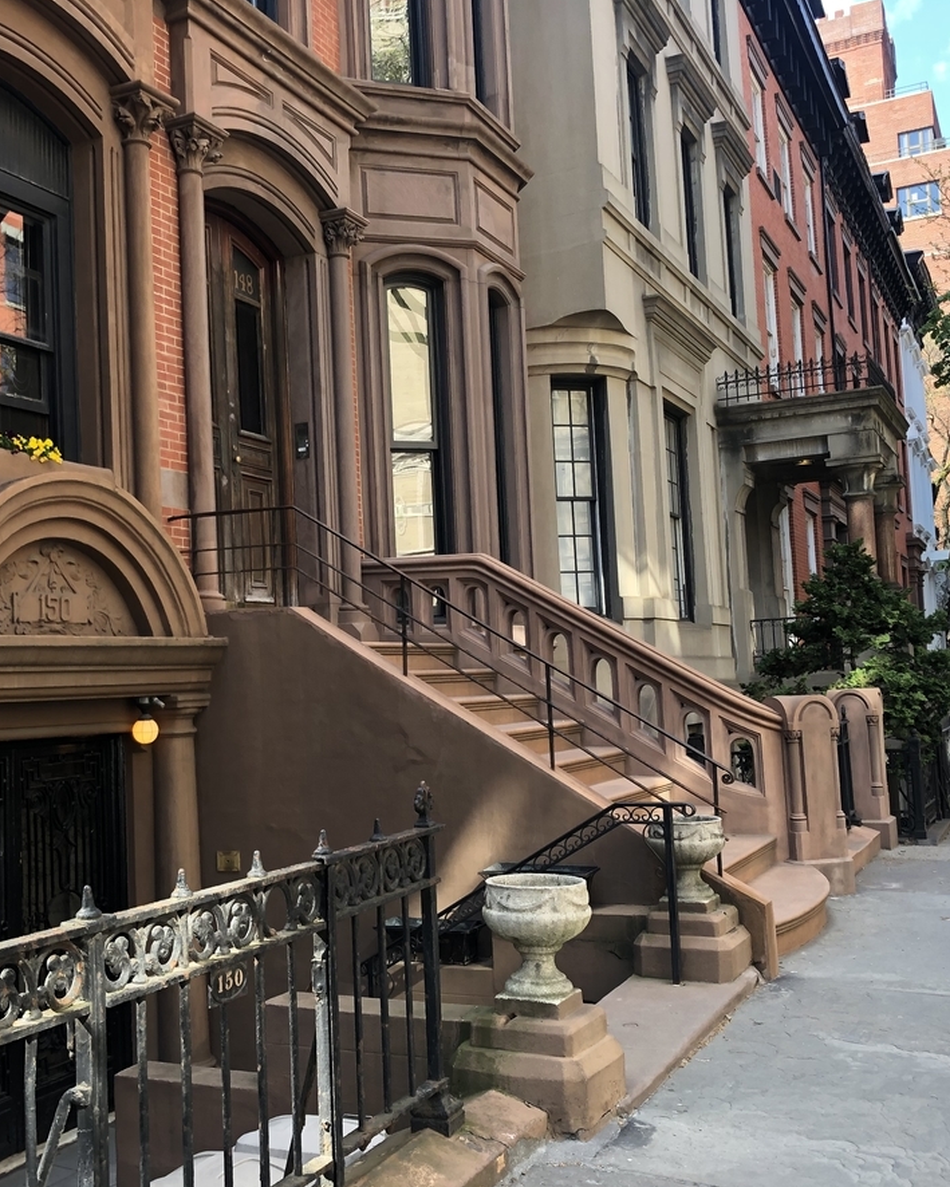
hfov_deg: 40.1
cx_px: 414
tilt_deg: +7.7
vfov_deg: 49.1
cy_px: 594
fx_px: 1300
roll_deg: +1.6
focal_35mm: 37
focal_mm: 3.99
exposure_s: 1/120
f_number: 1.8
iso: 25
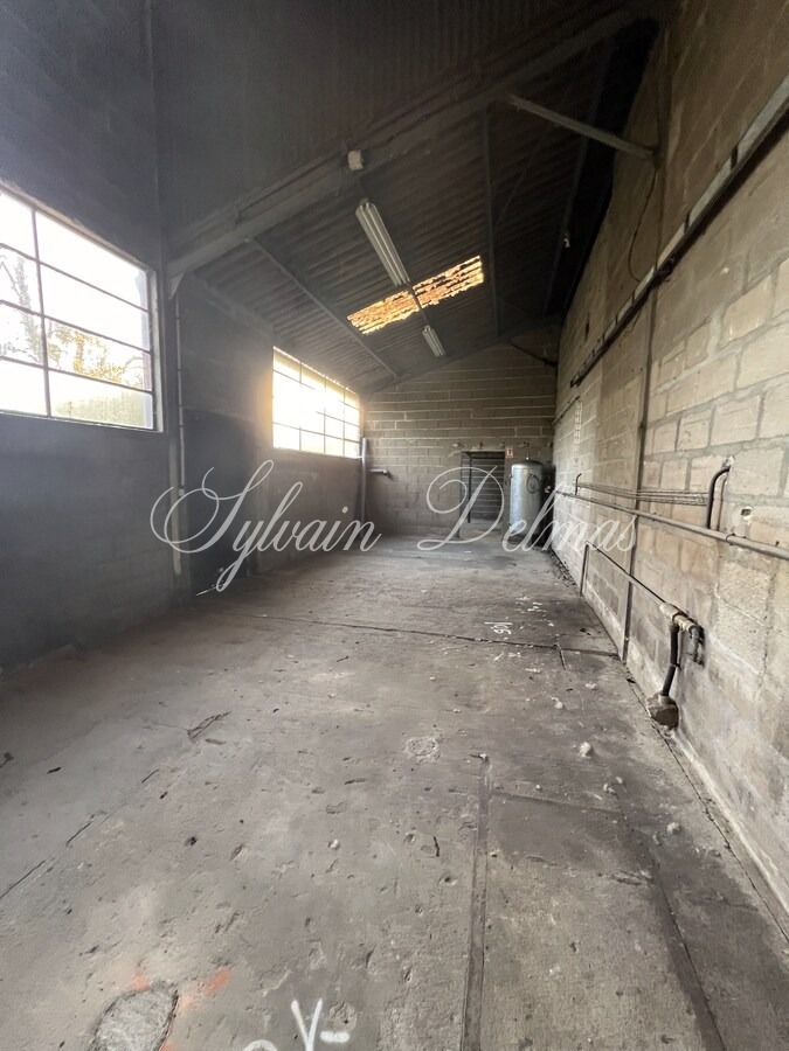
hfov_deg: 89.9
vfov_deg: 106.2
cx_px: 394
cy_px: 526
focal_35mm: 13
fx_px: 395
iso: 250
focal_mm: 1.57
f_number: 1.8
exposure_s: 1/92
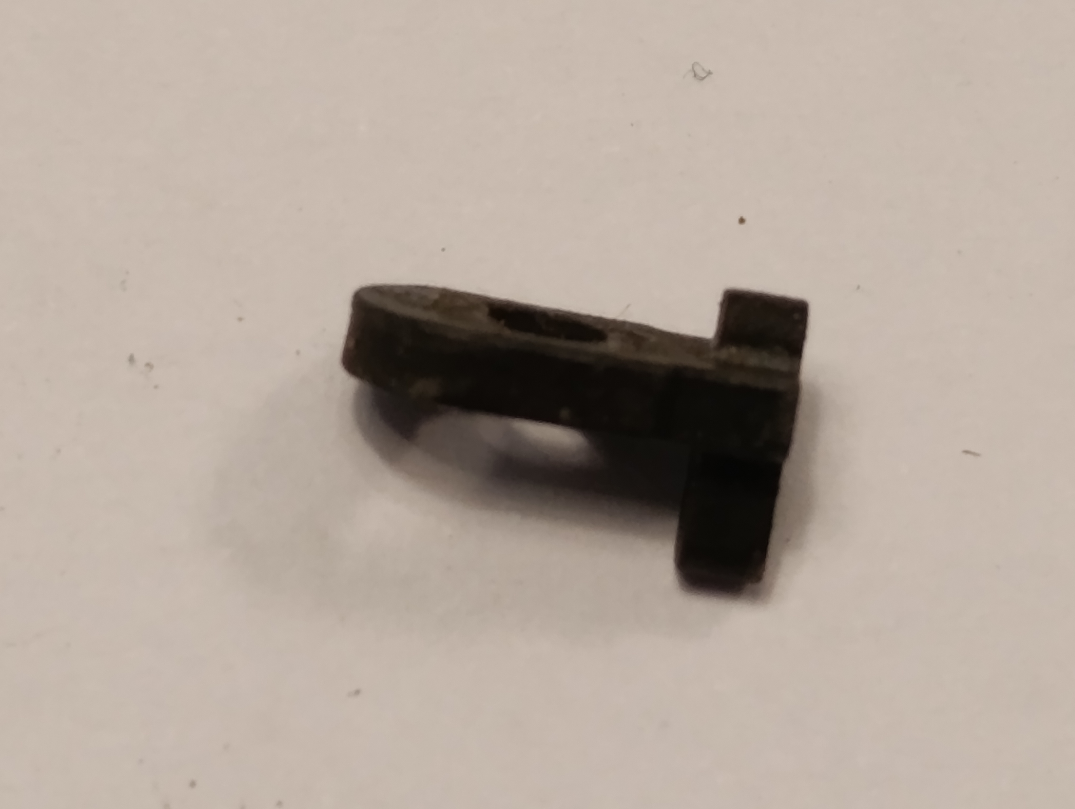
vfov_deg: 8.0
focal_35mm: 185
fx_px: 5753
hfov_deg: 10.7
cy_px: 404
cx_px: 538
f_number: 1.6
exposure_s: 1/100
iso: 640
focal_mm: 6.14
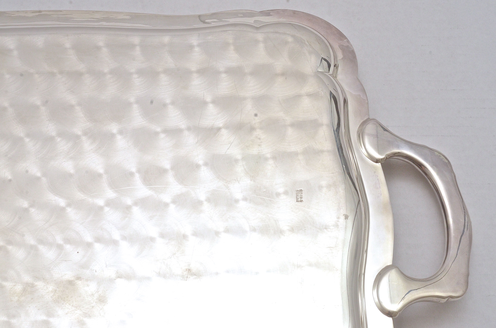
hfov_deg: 24.7
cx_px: 248
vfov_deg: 16.5
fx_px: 1134
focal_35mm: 82
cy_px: 164
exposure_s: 1/125
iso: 800
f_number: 16
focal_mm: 55
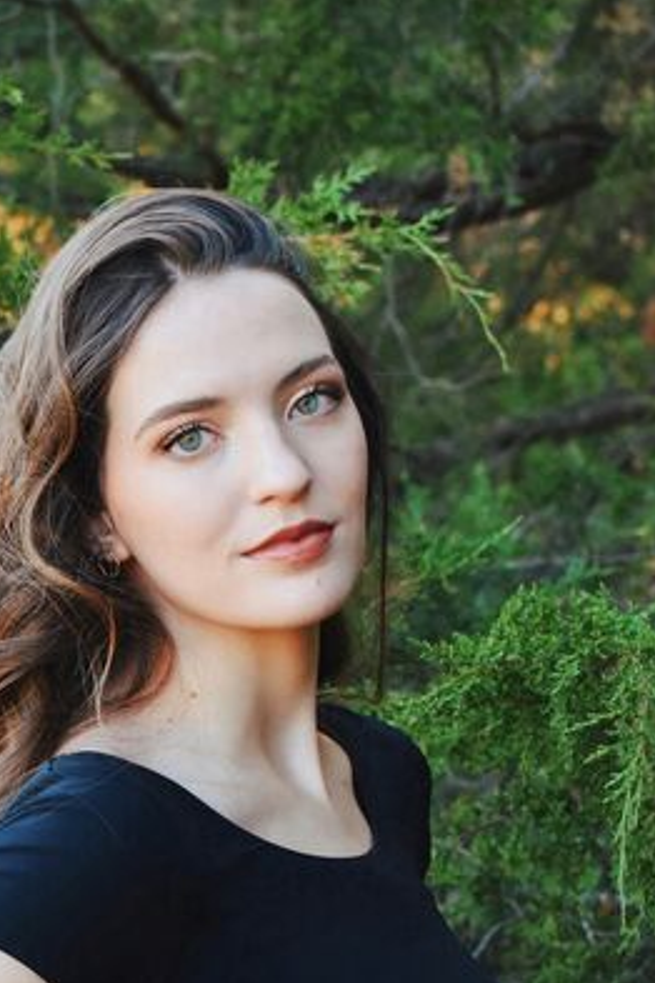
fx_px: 3624
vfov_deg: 15.4
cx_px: 146
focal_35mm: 133
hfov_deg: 10.3
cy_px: 625
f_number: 5.6
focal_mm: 55
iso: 1400
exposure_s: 1/400
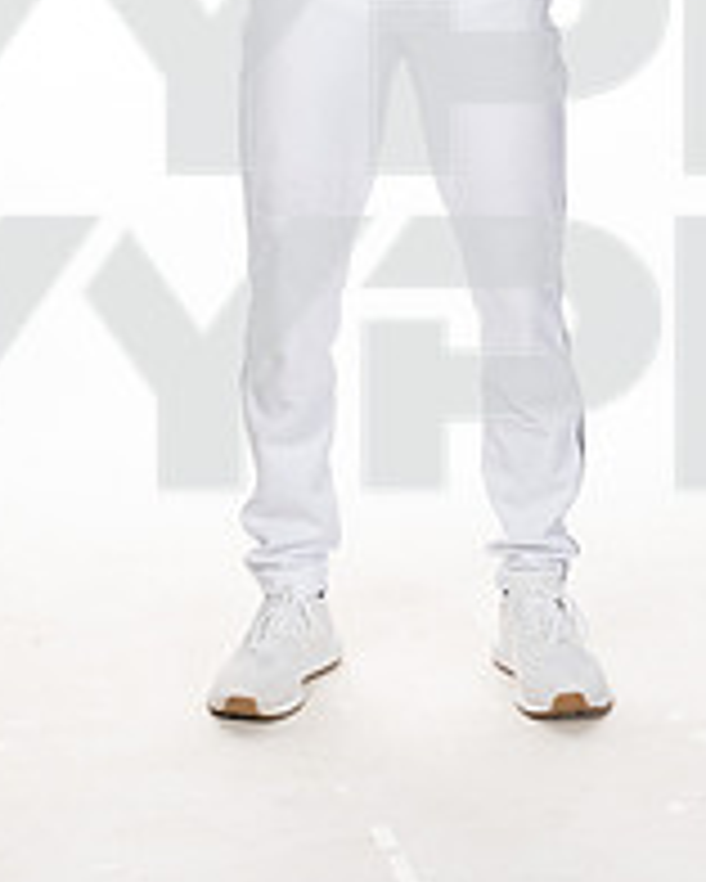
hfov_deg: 14.0
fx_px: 2871
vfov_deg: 17.1
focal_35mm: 110
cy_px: 40
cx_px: 319
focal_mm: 51
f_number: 6.3
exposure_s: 1/250
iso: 400
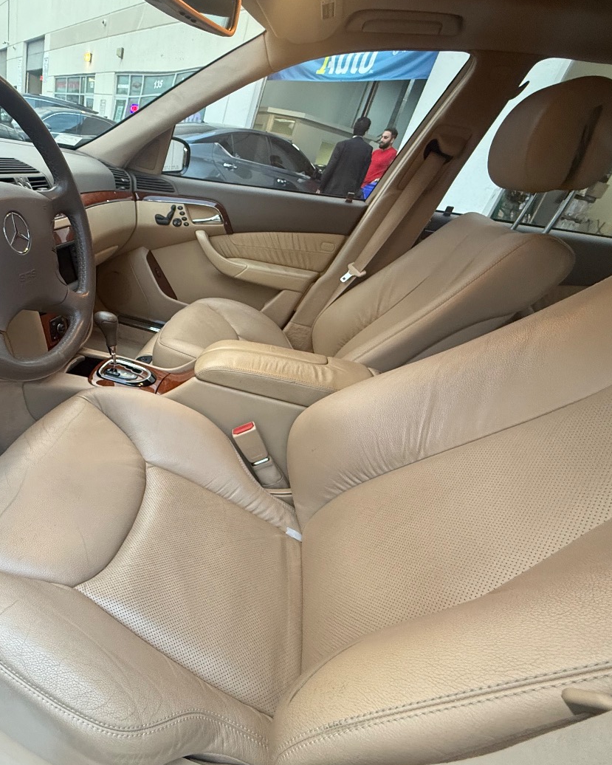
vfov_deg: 83.3
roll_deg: -13.0
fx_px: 430
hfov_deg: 66.1
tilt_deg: -28.7
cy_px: 389
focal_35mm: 19
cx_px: 148
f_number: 2.2
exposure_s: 1/89
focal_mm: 2.22
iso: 320
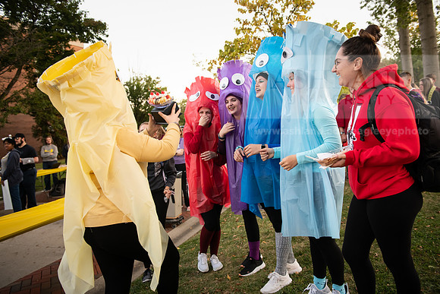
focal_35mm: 29
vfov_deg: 45.0
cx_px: 220
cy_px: 147
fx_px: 355
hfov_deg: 63.6
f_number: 3.5
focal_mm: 29
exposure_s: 1/320
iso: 1000
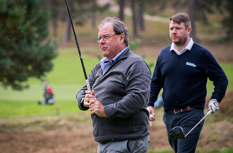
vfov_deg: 5.3
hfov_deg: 8.1
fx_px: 1648
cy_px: 59
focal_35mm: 256
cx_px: 89
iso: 800
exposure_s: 1/1250
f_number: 5
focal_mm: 200
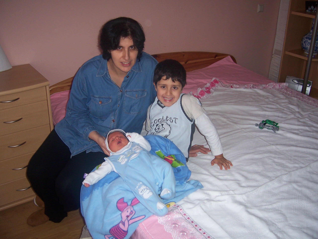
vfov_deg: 39.7
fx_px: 331
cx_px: 159
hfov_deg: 51.4
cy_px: 120
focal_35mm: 36
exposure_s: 1/60
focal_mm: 6
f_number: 3
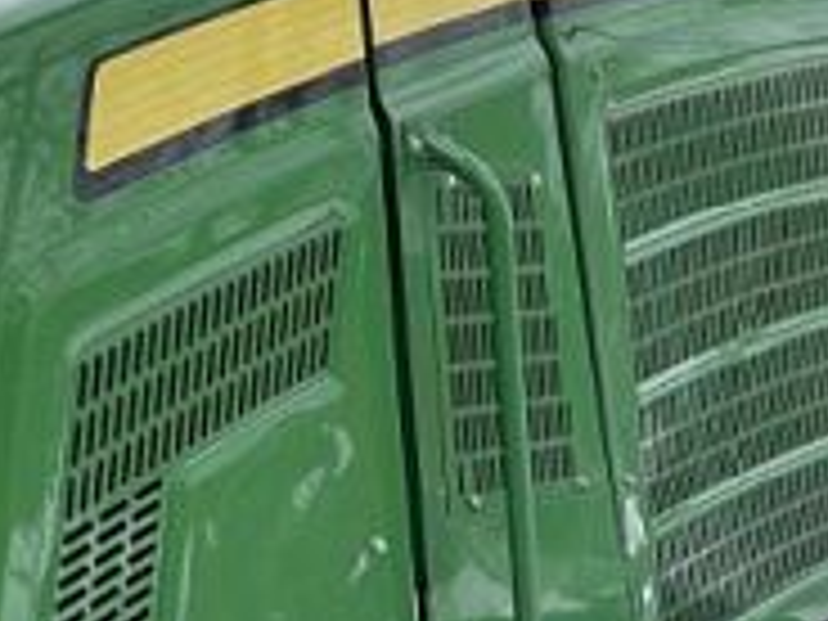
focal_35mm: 113
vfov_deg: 12.6
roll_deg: -0.3
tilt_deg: -6.8
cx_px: 544
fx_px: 2703
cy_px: 882
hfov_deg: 17.4
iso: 160
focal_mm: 4.2
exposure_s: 1/60
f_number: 1.6
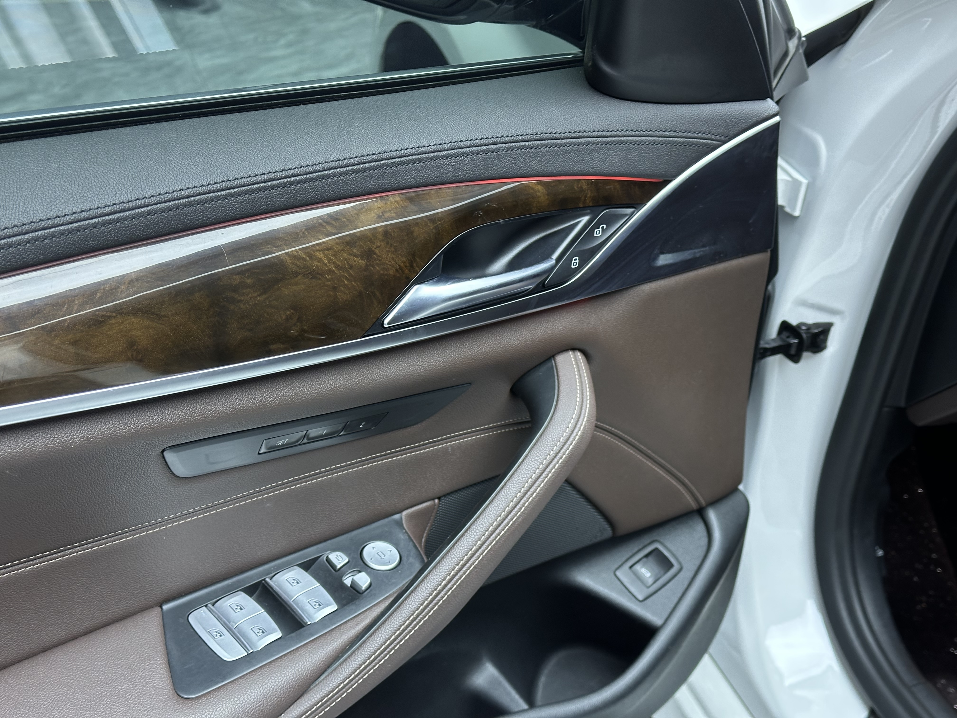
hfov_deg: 39.7
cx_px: 478
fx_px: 1327
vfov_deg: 30.3
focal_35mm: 48
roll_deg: -3.1
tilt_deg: -29.2
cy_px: 359
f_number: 1.78
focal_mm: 6.86
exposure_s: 1/50
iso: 160
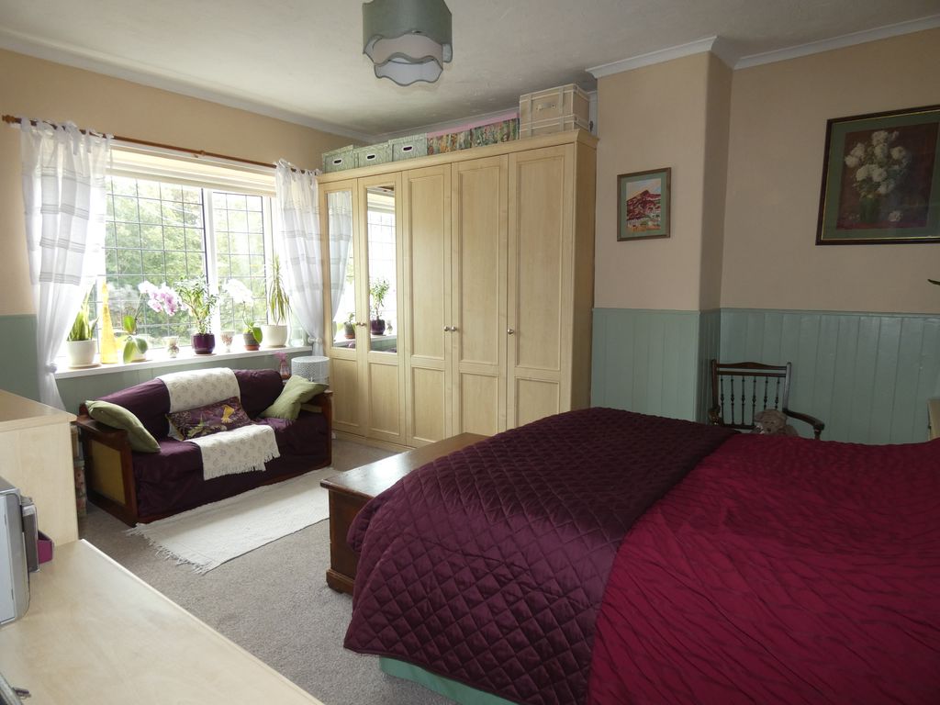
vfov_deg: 66.0
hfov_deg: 81.7
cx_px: 470
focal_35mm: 20
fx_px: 543
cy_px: 352
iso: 125
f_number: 2.8
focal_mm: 3.6
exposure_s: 1/60
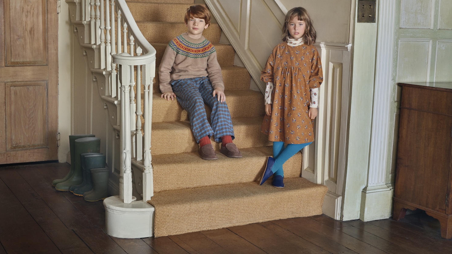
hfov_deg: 39.2
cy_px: 102
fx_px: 635
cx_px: 228
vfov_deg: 22.6
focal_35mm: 53
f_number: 5.6
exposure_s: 1/250
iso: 640
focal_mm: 50
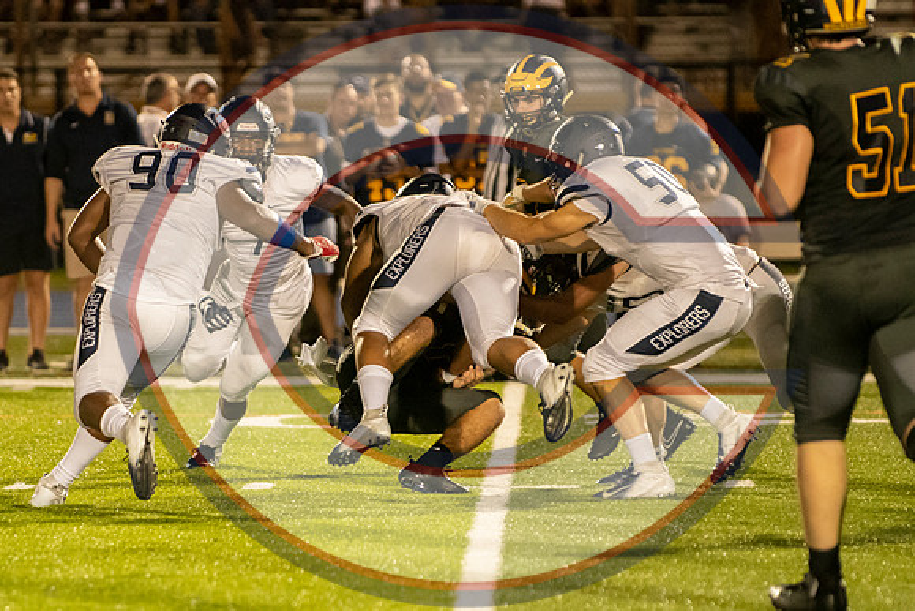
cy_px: 368
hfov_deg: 5.7
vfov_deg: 3.8
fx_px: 9189
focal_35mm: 361
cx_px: 364
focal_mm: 200
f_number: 2.8
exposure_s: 1/1000
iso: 5600
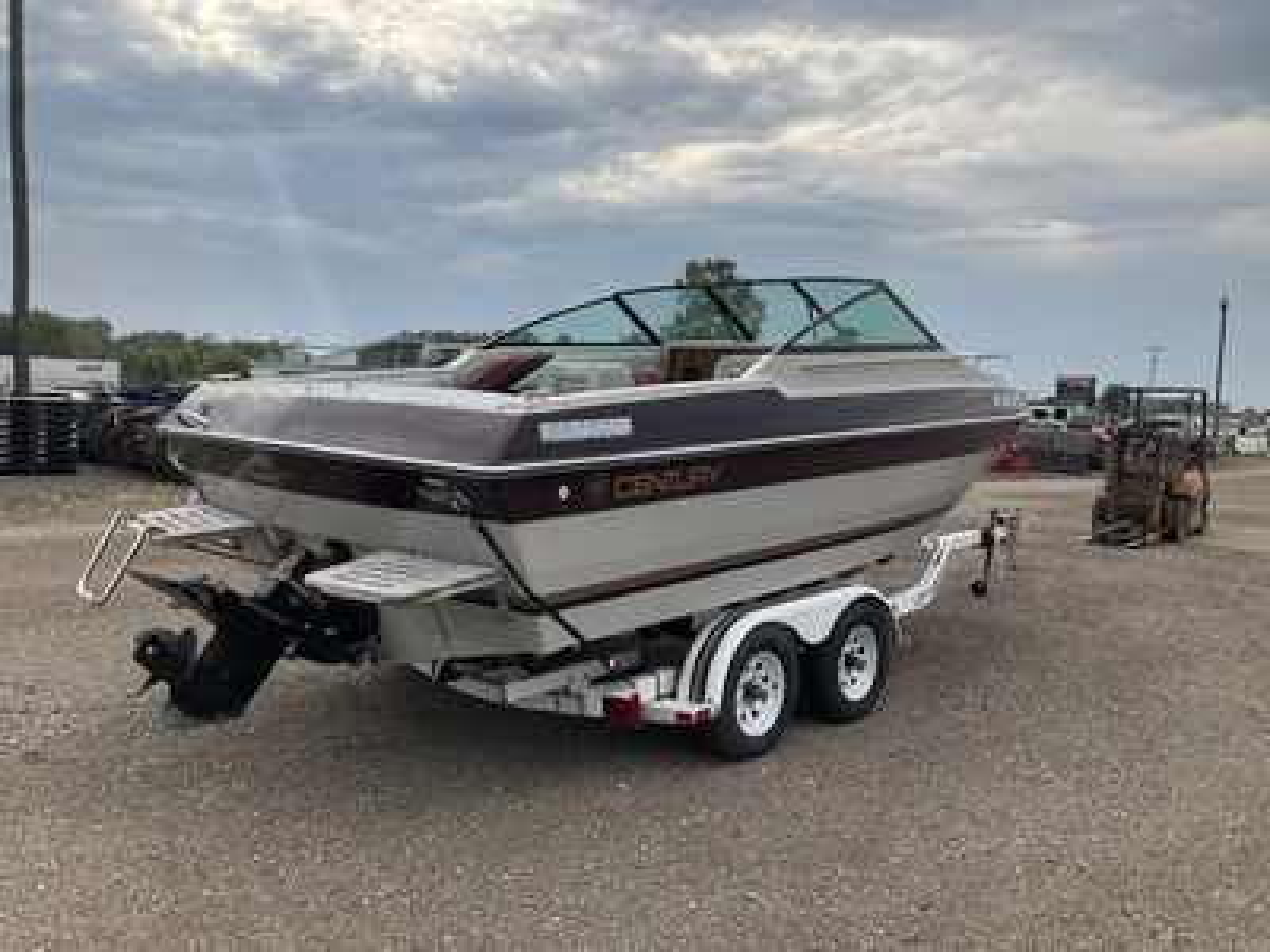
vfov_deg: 48.2
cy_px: 476
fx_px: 1064
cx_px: 635
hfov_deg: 61.7
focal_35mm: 29
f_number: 1.8
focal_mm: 3
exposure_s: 1/1195
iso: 25
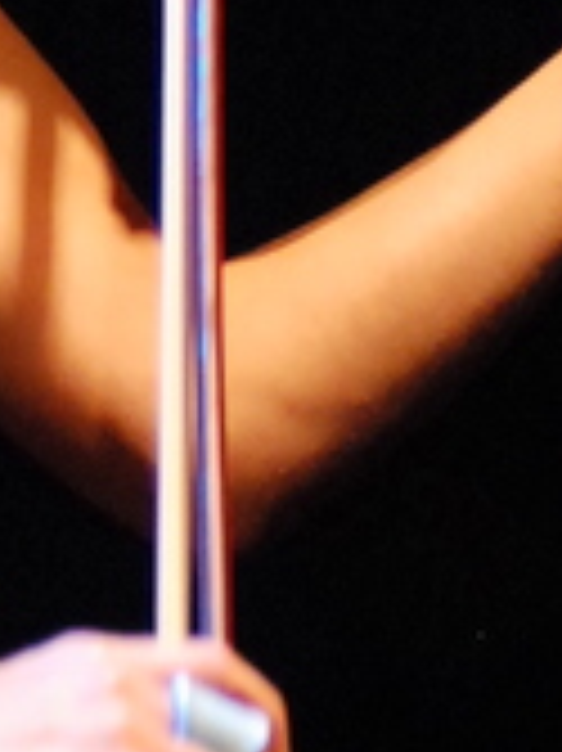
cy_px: -401
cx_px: -115
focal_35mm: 685
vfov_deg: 2.9
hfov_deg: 2.2
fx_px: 14847
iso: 1600
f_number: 2.8
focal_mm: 110
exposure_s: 1/125
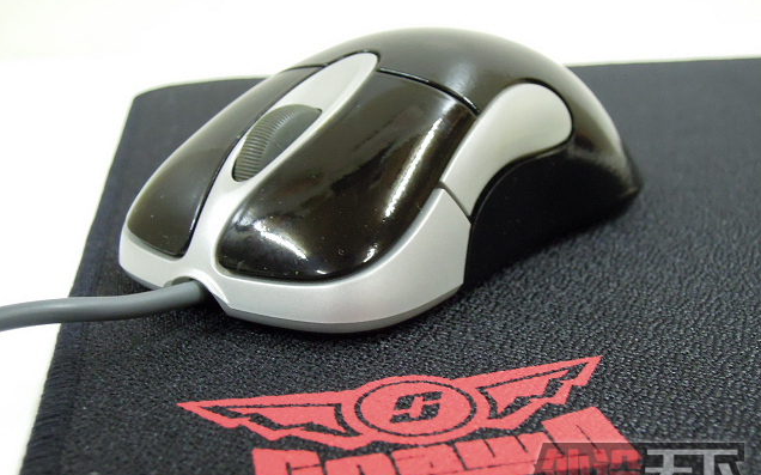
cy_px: 263
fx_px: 995
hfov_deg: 41.8
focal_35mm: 48
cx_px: 380
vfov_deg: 26.8
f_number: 3.5
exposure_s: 1/13
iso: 720
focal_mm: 8.1
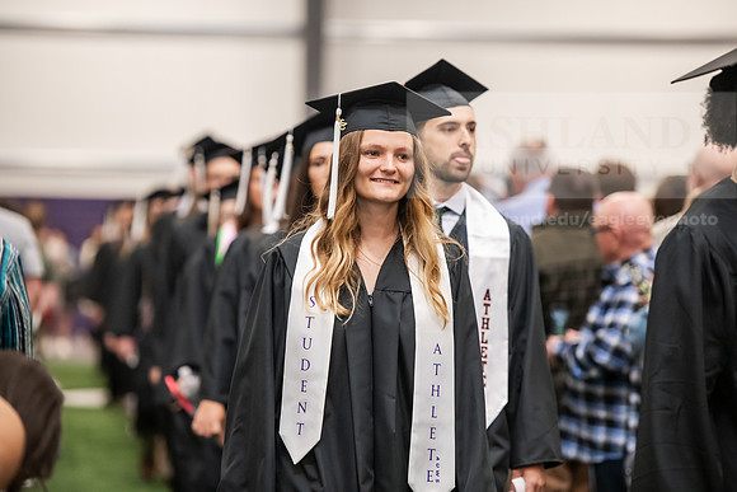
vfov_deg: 8.3
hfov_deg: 12.4
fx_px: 3379
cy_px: 246
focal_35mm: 165
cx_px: 368
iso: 2500
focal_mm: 165
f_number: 3.2
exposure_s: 1/200
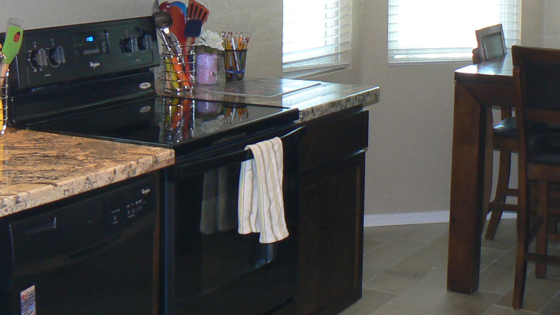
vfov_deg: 15.4
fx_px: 1129
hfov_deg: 27.6
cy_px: -46
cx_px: 167
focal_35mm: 76
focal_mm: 6
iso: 100
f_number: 2.8
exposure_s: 1/15
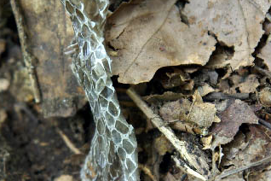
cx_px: 129
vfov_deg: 5.1
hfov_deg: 7.6
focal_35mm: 272
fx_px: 2047
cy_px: 116
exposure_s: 1/80
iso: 200
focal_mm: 70
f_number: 4.5
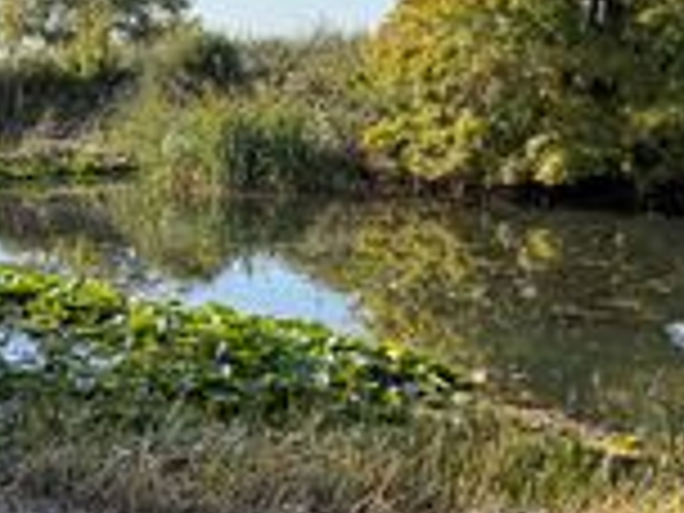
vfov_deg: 23.3
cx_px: -122
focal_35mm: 63
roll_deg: +0.4
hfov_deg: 27.3
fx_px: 1245
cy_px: 284
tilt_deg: -8.5
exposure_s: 1/1585
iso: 80
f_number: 1.78
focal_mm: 6.76
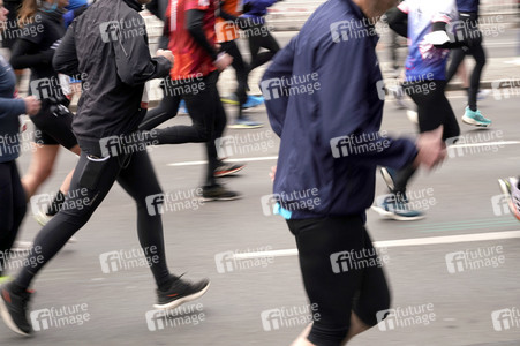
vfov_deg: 18.2
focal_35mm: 75
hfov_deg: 27.0
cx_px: 260
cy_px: 173
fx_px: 1083
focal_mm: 75
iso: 320
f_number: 13
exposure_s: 1/80
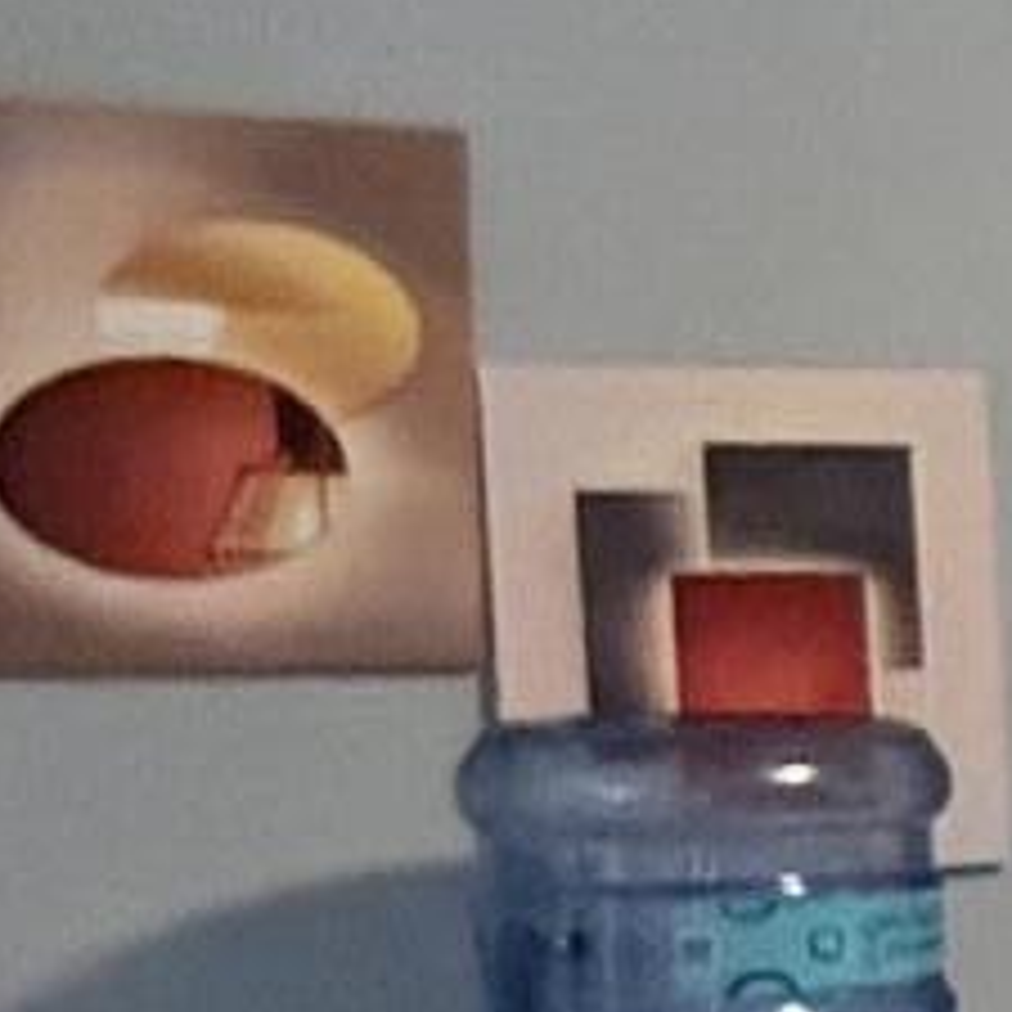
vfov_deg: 15.8
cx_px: 3877
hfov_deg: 8.6
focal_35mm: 110
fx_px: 3638
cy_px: 756
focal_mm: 2.22
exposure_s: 1/59
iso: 640
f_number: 2.2
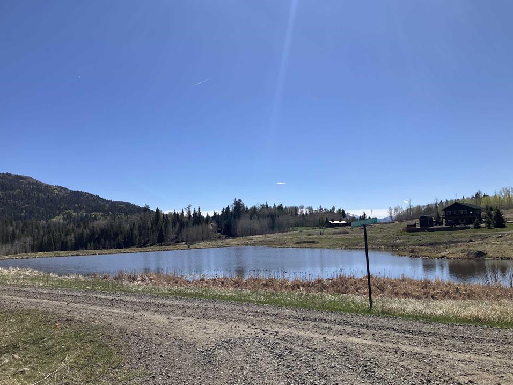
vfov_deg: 46.8
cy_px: 199
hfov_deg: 59.9
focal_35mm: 30
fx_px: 445
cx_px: 243
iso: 32
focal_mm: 3.99
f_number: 1.8
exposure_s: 1/3472
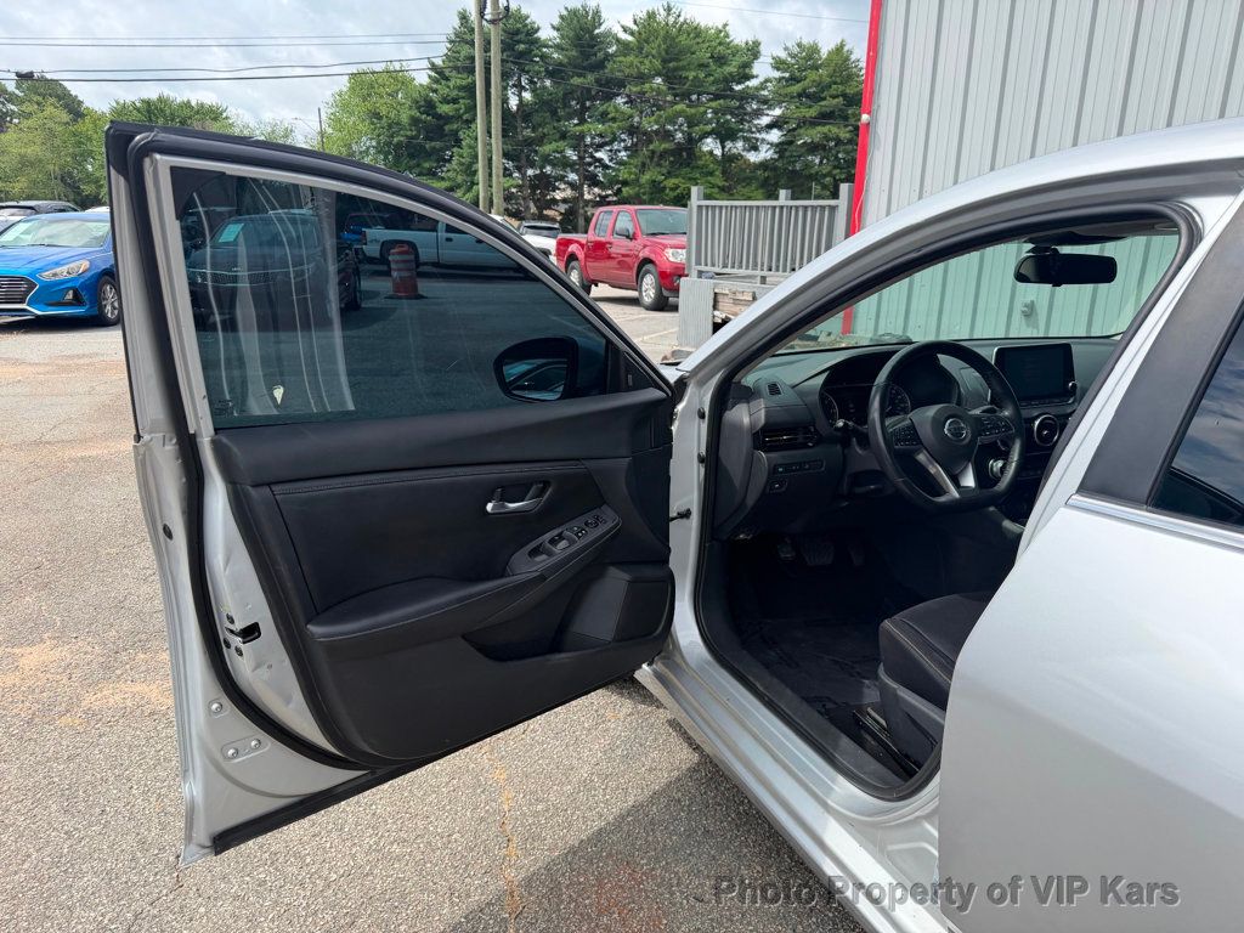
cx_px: 622
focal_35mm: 24
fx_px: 862
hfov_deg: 71.6
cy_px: 466
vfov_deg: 56.8
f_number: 1.78
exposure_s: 1/2370
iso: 100
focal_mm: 6.76
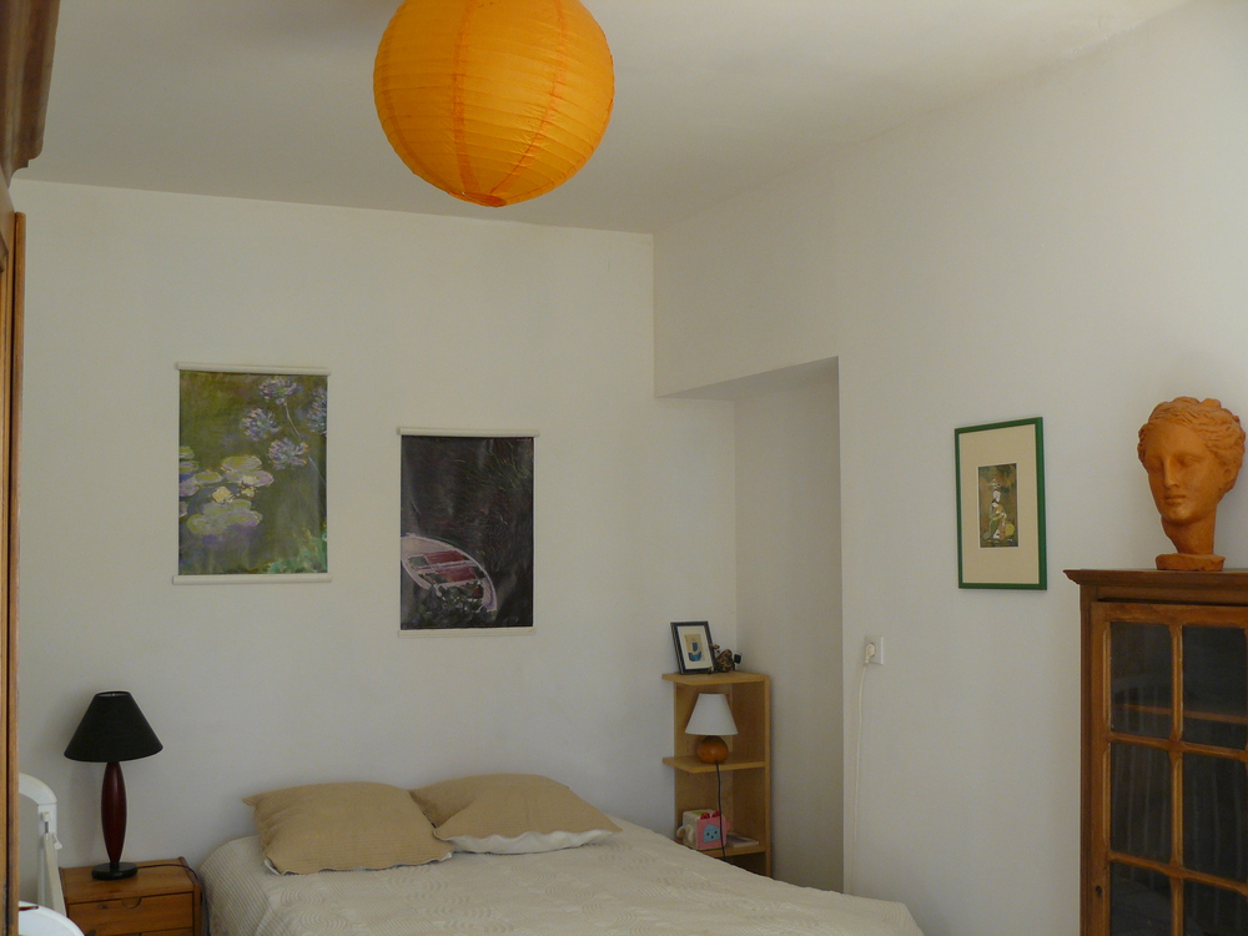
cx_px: 624
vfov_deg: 39.7
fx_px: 1298
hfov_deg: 51.4
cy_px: 468
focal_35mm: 36
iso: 100
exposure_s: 1/50
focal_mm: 6
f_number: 2.8
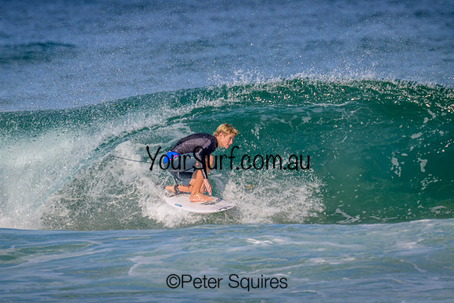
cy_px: 138
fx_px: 11015
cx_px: 207
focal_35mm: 873
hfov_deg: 2.4
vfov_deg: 1.6
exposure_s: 1/2000
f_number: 11
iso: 900
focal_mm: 800
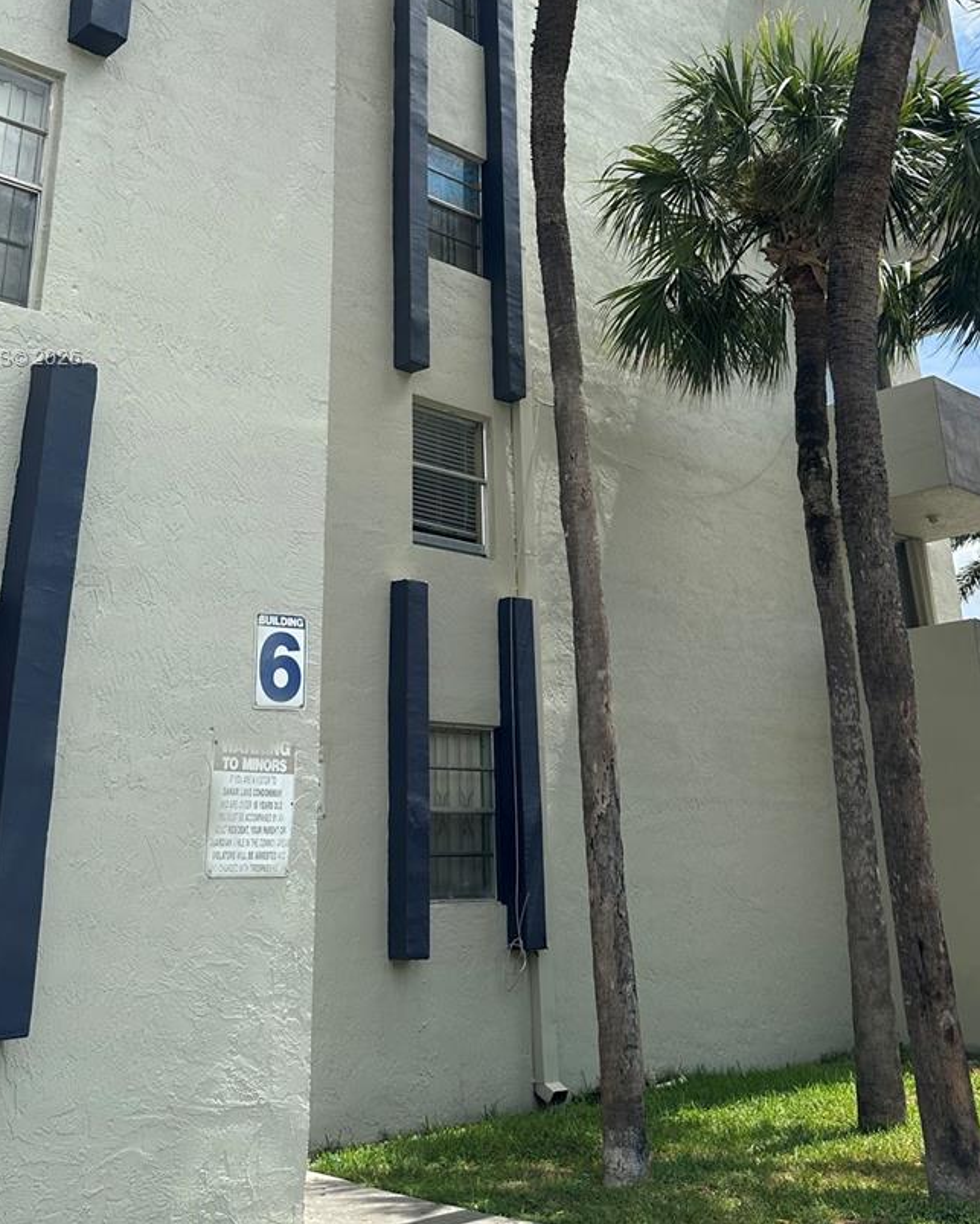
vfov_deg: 50.1
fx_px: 1268
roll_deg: +0.3
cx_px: 485
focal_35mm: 35
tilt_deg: +23.5
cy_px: 360
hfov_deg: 42.2
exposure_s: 1/4348
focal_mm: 6.86
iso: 80
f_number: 1.78
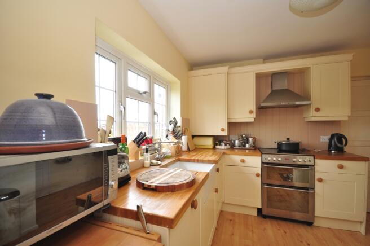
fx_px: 154
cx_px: 185
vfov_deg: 77.2
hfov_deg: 100.4
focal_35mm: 15
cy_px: 123
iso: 200
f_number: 4
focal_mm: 10
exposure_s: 1/10
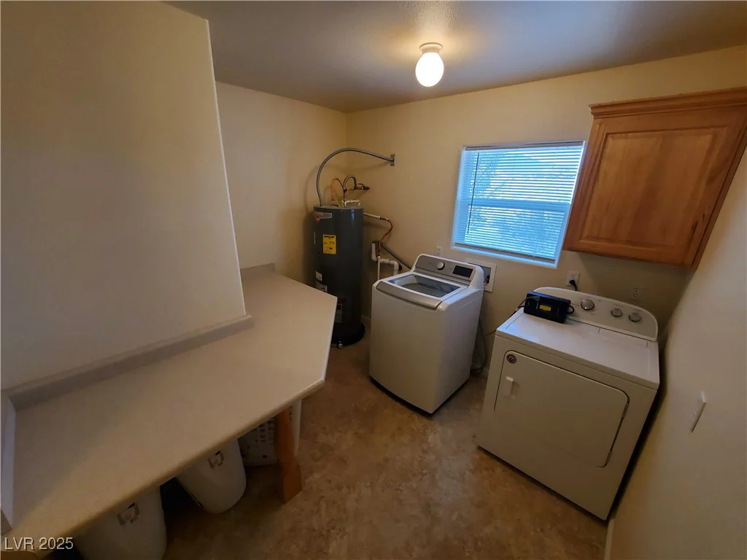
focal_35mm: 13
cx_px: 374
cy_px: 280
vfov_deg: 89.9
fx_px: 281
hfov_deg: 106.2
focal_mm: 1.8
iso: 160
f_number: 2.2
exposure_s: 1/60
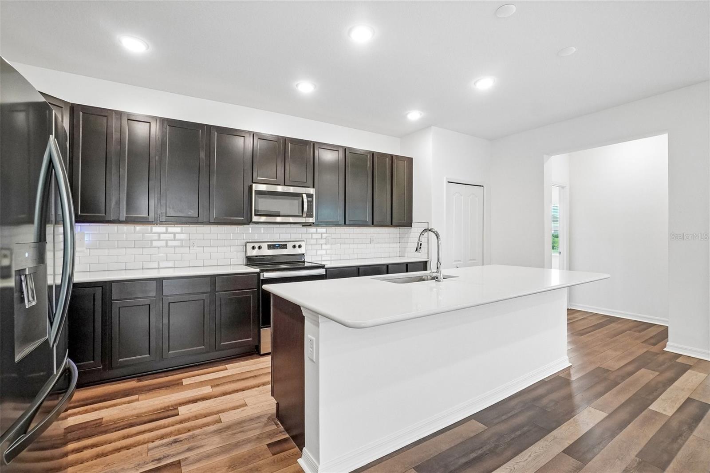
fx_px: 296
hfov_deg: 100.4
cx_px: 355
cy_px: 236
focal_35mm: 15
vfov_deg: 77.3
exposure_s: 1/30
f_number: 8
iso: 1000
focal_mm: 10
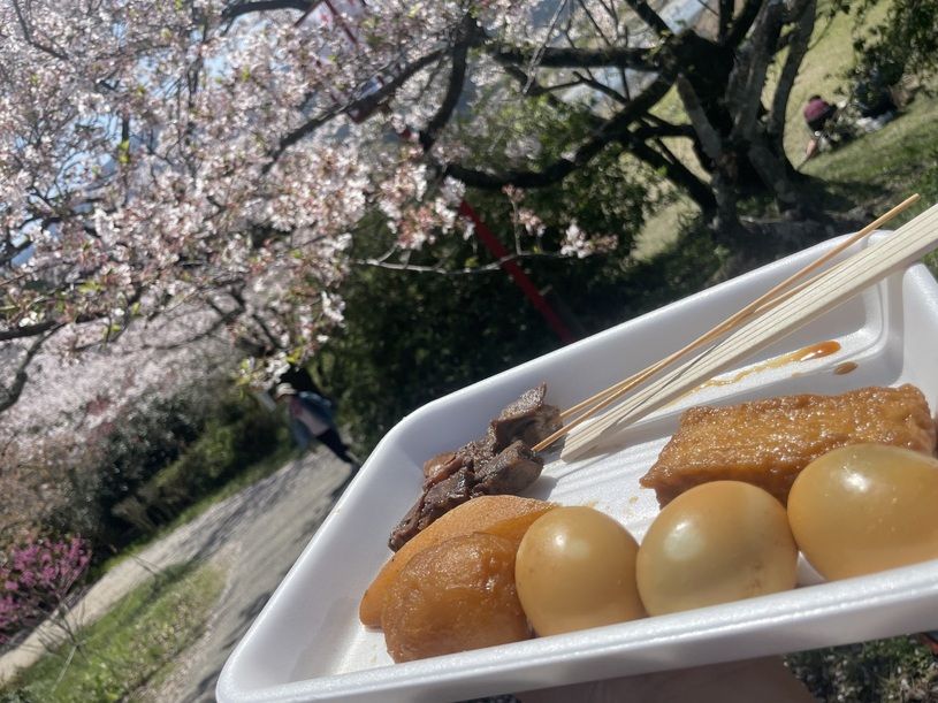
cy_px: 352
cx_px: 469
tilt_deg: -13.6
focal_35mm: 26
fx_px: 704
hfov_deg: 67.3
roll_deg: +40.4
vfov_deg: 53.1
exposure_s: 1/5051
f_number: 1.6
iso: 32
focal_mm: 4.2
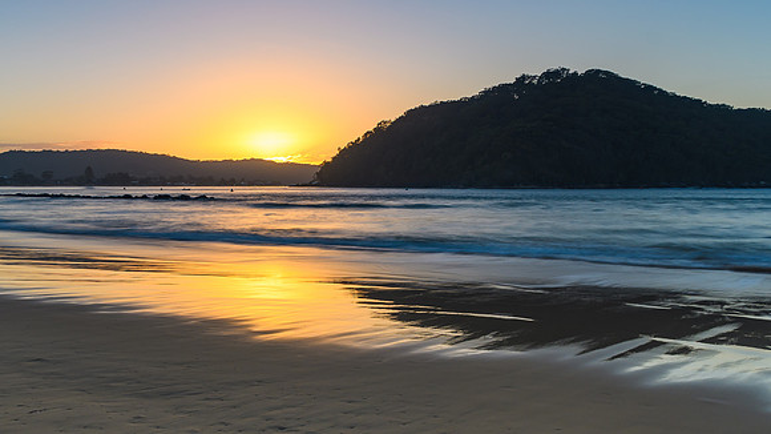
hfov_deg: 53.4
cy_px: 238
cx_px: 297
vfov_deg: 31.8
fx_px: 759
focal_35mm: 37
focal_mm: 16
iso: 50
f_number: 9
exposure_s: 2
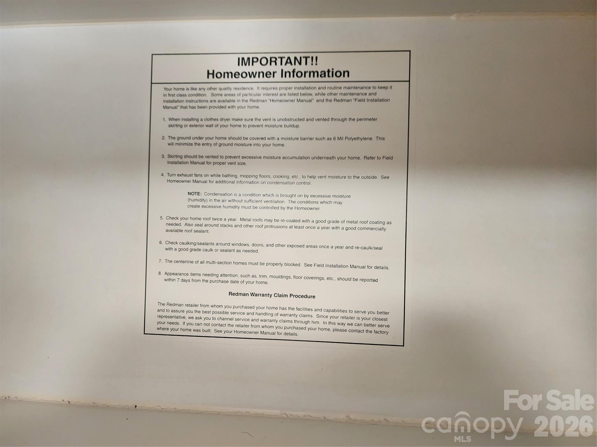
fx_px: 397
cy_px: 224
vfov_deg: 58.9
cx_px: 298
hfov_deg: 73.9
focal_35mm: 23
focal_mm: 6.4
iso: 1000
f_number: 1.8
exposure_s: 1/120
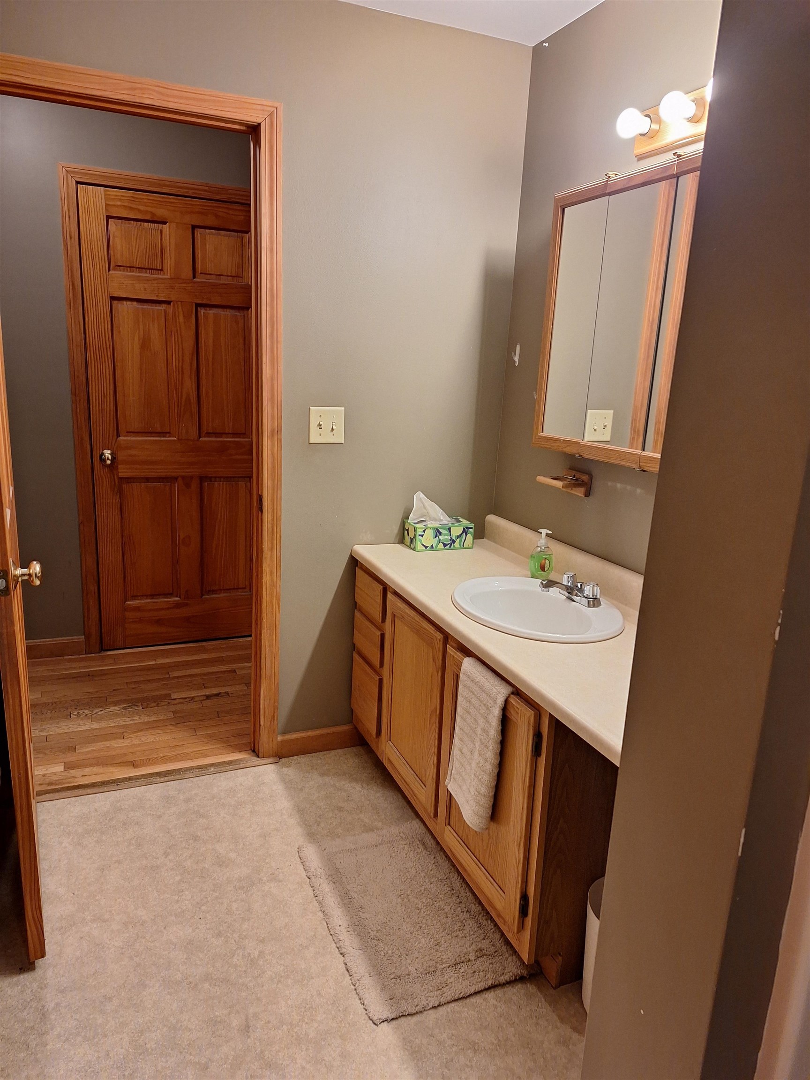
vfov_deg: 73.9
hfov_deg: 58.9
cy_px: 540
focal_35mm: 23
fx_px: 718
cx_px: 405
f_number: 1.8
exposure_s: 1/50
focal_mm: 5.54
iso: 160
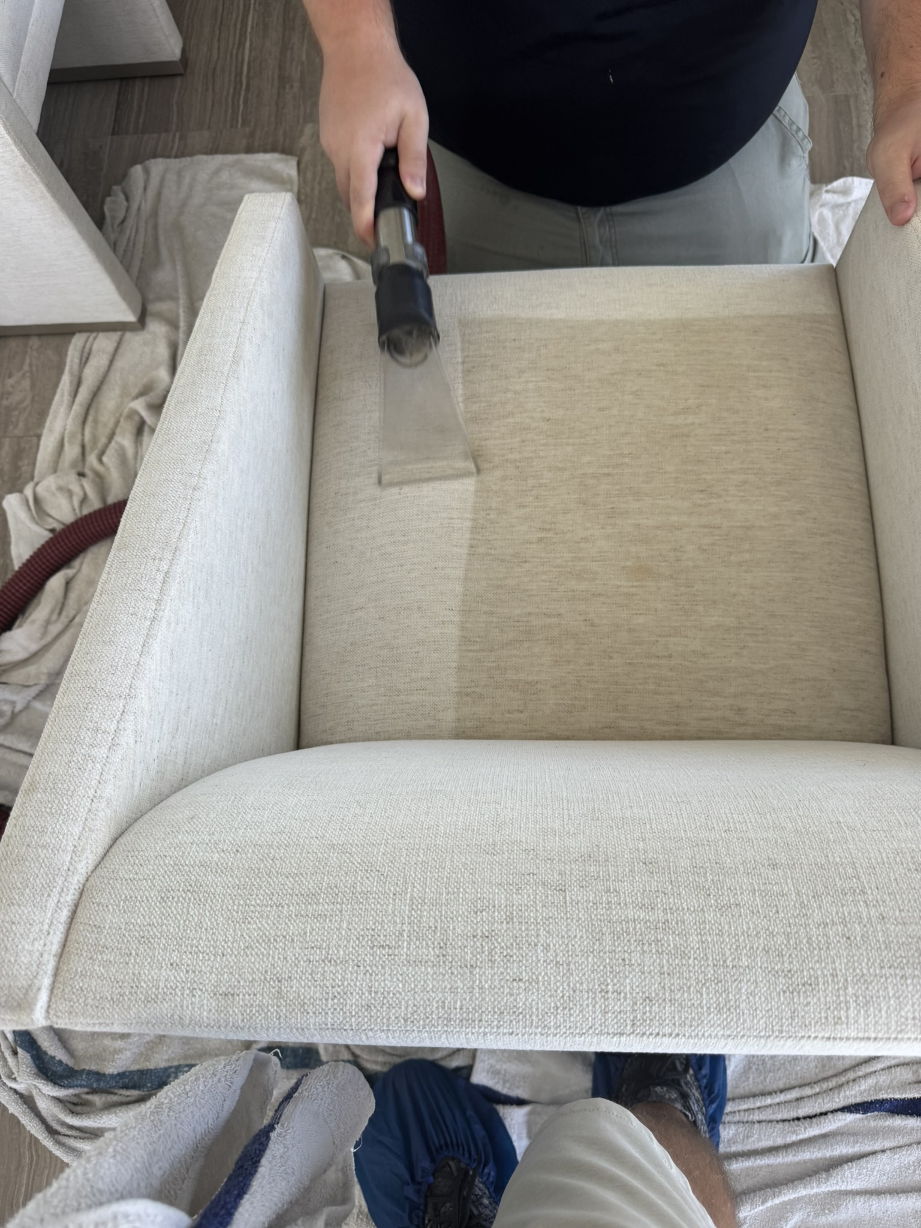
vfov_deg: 71.6
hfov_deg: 56.8
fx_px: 851
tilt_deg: -71.5
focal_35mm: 24
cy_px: 614
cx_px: 460
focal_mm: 6.76
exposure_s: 1/121
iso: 100
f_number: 1.78
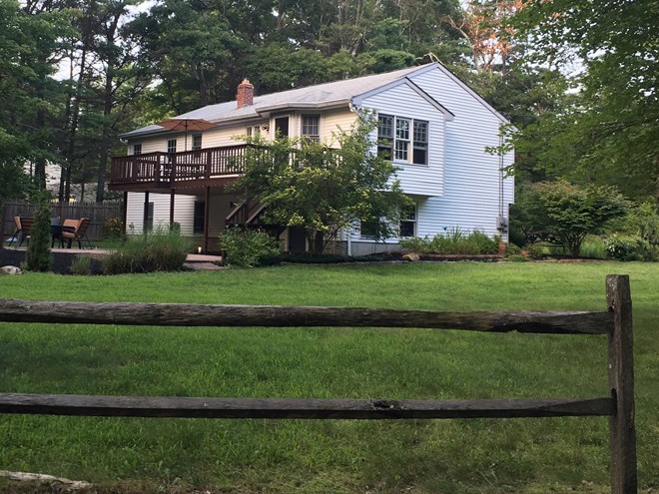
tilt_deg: +6.7
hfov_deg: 41.8
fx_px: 857
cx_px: 256
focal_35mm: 45
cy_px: 153
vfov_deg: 31.8
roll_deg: -2.4
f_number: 2.2
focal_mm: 4.15
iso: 25
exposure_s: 1/60
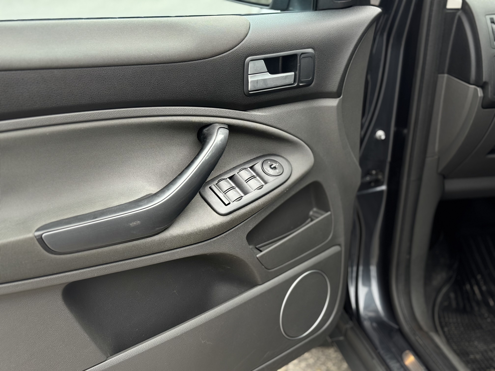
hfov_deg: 39.7
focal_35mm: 48
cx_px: 248
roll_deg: -1.4
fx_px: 686
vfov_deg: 30.3
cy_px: 186
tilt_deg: -24.0
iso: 64
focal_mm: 6.76
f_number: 1.78
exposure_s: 1/124
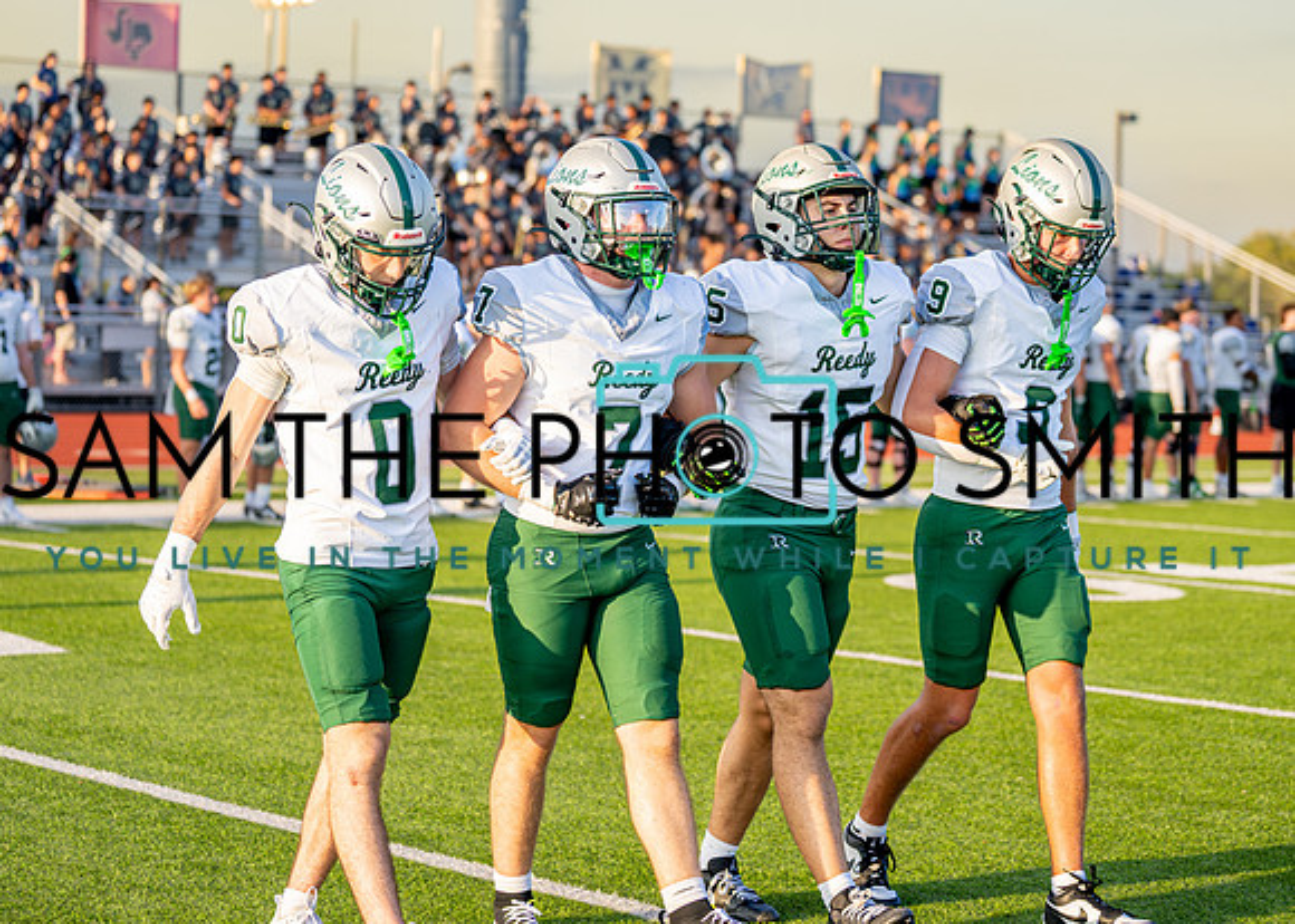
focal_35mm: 85
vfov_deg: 16.9
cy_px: 408
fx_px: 3110
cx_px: 661
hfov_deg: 23.5
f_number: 2.8
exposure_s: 1/1600
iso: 320
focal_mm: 70
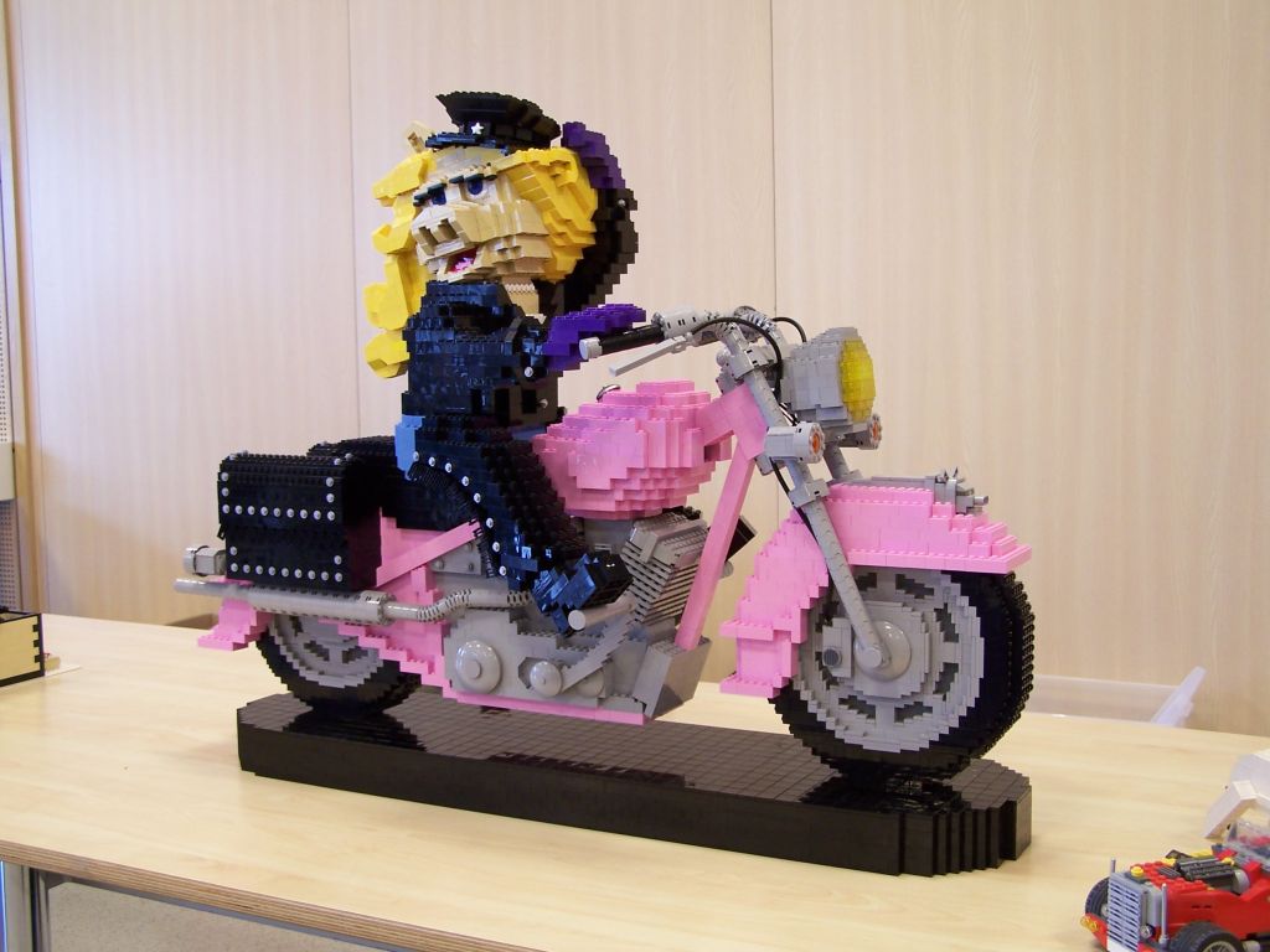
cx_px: 635
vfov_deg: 36.0
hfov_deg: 46.8
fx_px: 1468
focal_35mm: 40
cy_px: 476
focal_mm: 6.7
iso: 80
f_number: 2.8
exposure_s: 1/8
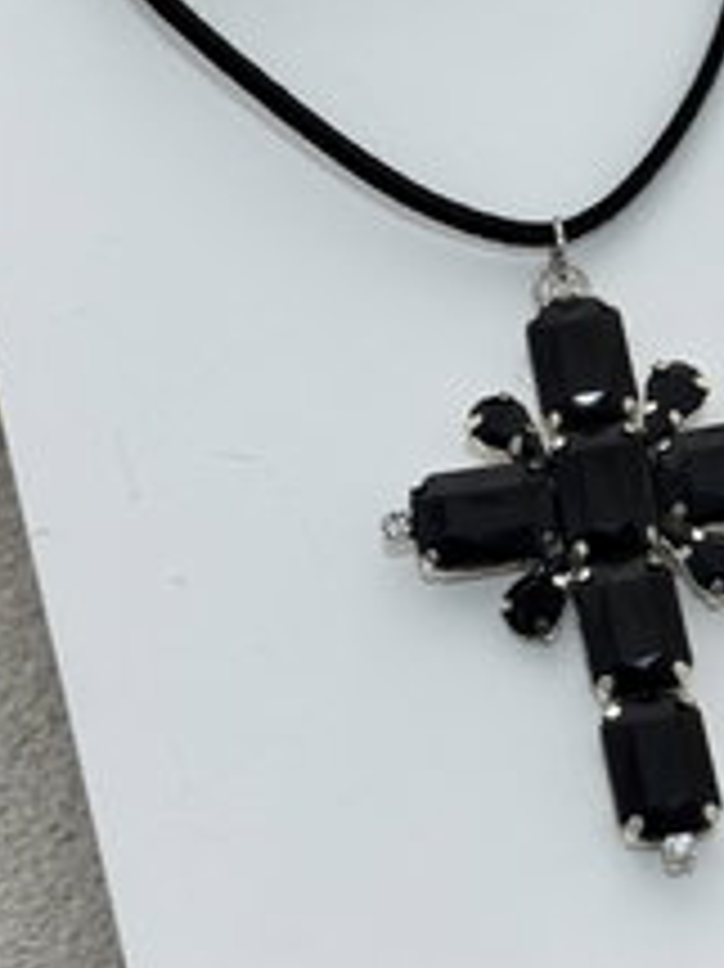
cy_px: 169
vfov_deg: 16.4
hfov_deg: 12.4
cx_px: 553
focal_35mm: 119
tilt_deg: -55.6
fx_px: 3322
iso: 80
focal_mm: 6.76
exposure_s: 1/100
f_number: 1.78
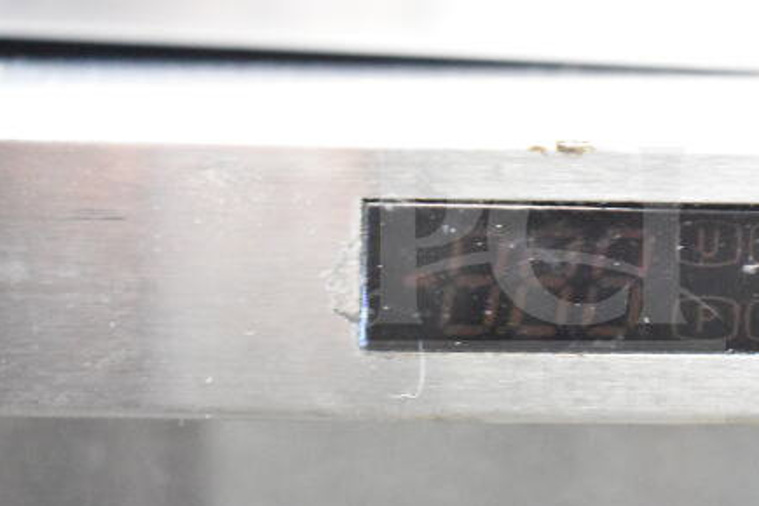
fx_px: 1554
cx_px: 529
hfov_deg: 27.2
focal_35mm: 74
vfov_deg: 18.5
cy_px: 285
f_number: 4.5
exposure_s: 1/60
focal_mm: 35
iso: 20000
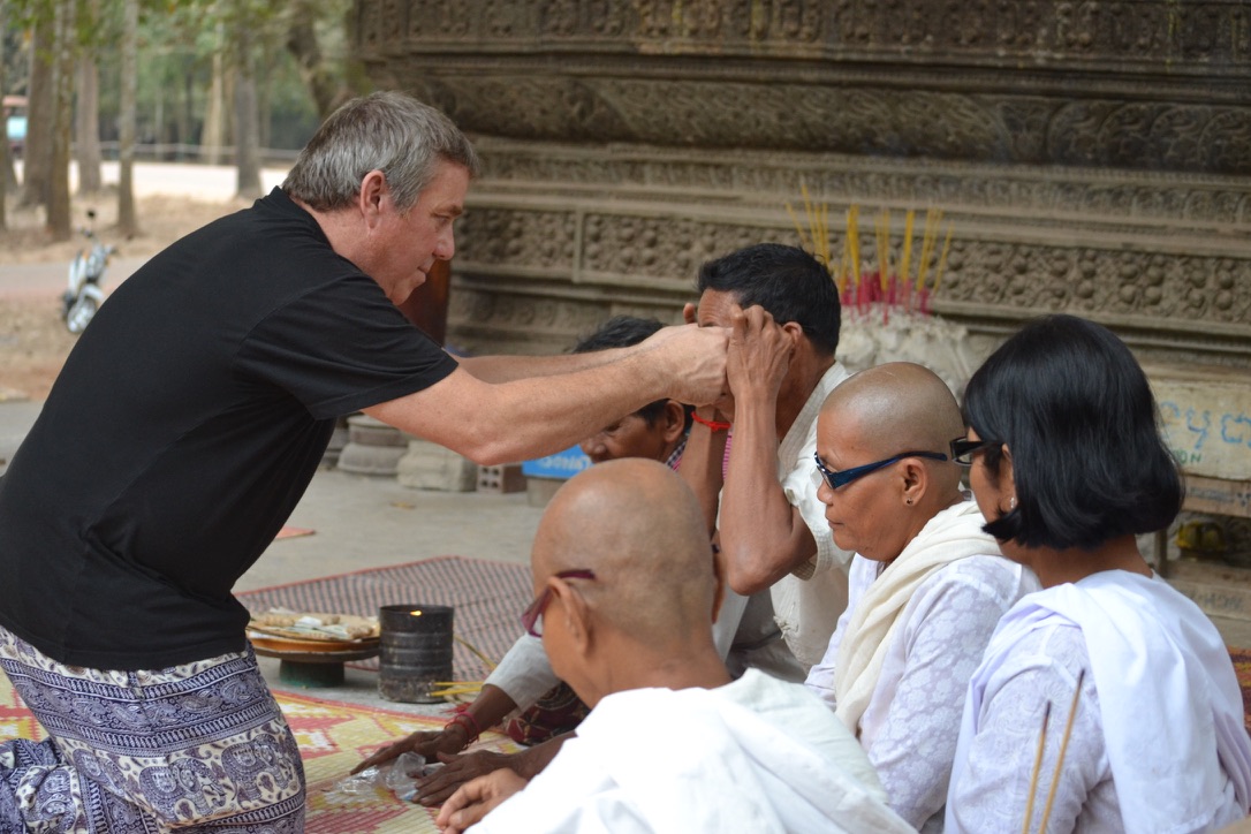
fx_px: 2867
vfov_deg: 16.6
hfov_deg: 24.6
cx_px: 626
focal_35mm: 82
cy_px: 417
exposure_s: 1/80
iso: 800
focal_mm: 55
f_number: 4.5
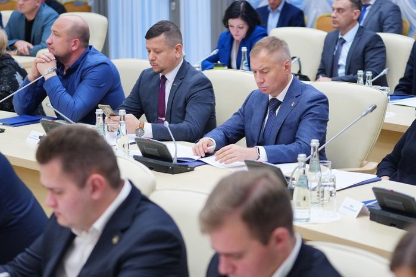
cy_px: 138
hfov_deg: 19.5
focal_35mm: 105
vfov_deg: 13.0
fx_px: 1213
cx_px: 208
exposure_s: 1/500
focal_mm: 70
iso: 2000
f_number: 2.8
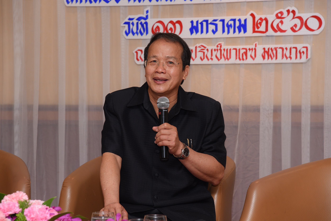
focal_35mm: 120
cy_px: 110
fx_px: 1104
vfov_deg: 11.4
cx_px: 166
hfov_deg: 17.1
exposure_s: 1/100
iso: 500
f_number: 5.6
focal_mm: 120
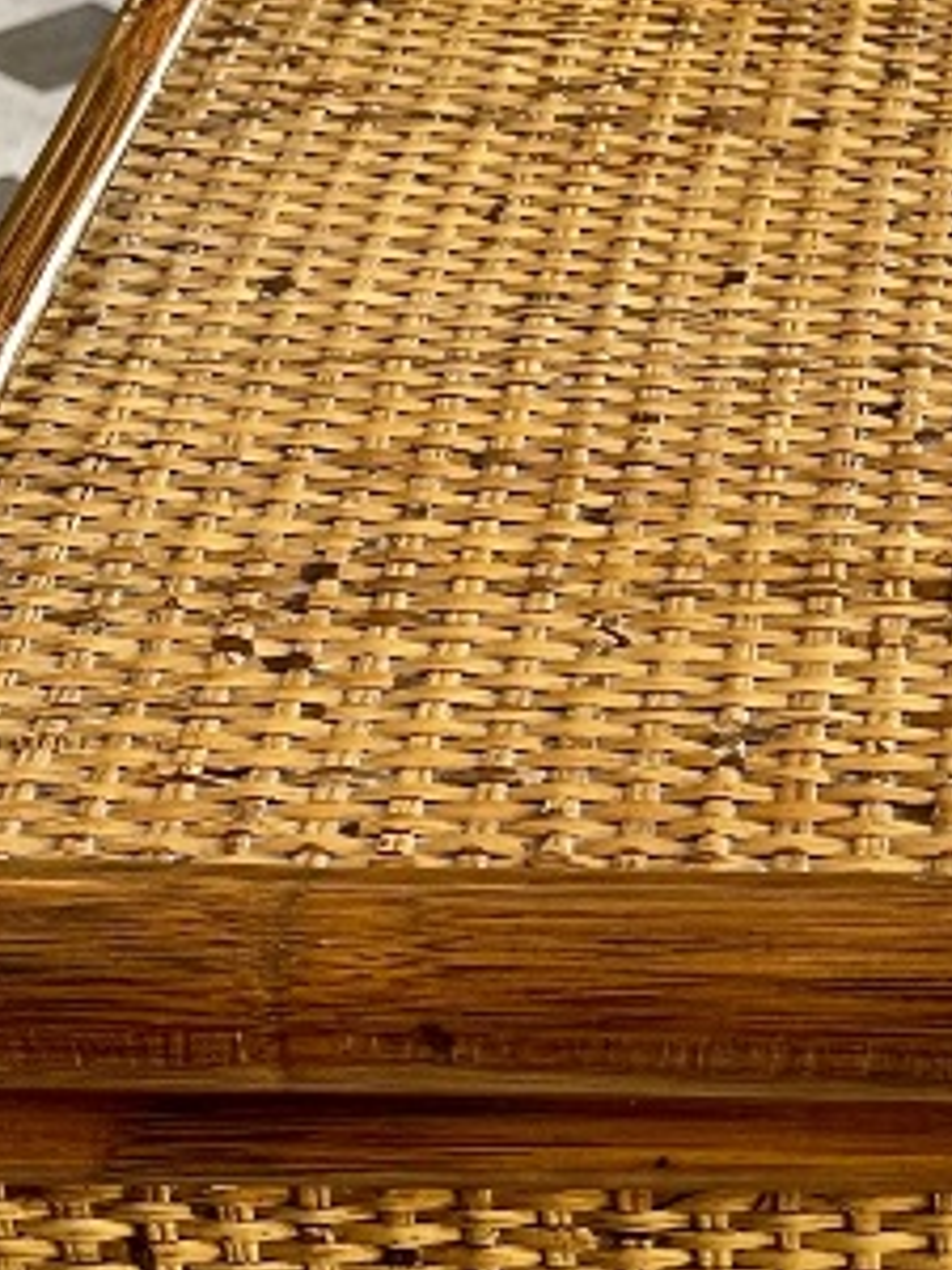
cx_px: 1206
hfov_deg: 14.2
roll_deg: +0.3
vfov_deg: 19.4
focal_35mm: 100
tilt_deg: -37.0
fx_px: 3667
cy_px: 1054
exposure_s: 1/50
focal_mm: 5.1
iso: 80
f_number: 1.6
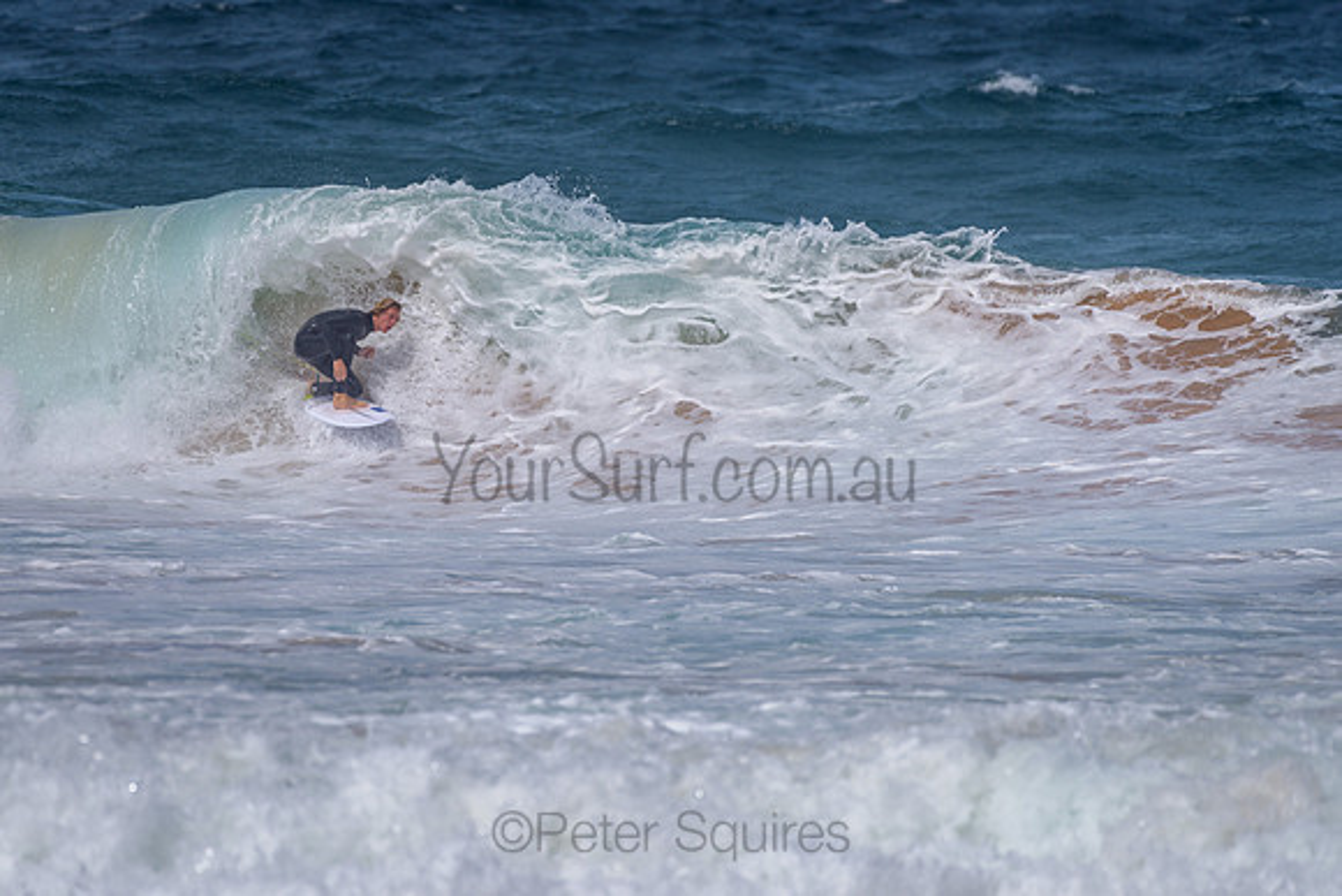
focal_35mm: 613
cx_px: 549
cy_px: 384
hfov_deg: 3.4
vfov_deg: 2.2
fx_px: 22868
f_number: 5.6
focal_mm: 500
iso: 72
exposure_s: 1/2000
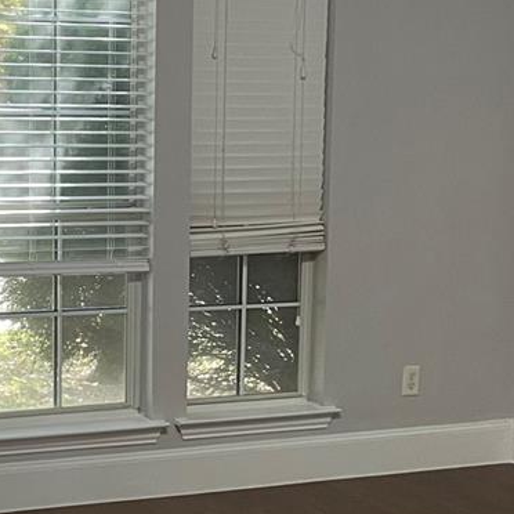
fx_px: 1596
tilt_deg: -8.8
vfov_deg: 18.2
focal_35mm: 95
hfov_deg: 18.2
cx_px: 127
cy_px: 351
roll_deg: +0.4
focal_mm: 4.2
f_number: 1.6
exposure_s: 1/60
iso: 125
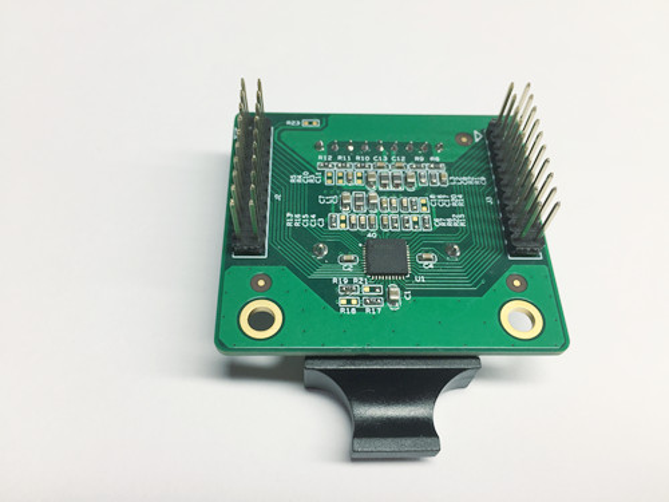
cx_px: 334
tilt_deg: -59.0
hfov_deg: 61.7
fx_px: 560
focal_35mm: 29
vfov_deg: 48.2
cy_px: 251
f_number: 2.2
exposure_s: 1/50
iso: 32
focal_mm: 4.15
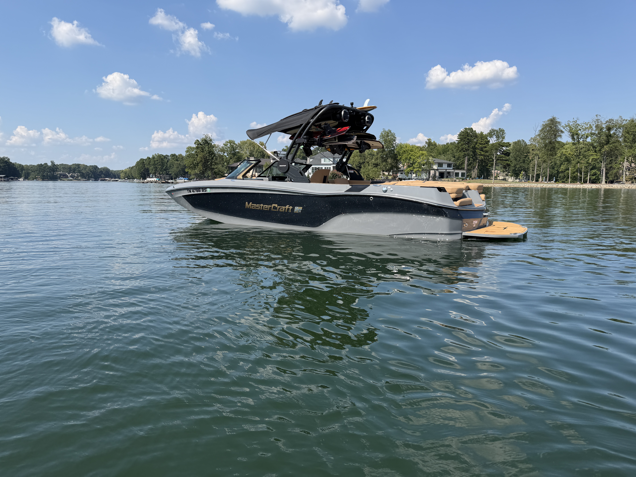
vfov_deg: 56.8
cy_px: 238
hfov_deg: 71.6
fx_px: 441
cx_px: 318
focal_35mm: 24
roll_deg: -1.1
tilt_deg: -7.1
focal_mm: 6.76
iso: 80
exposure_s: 1/3584
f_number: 1.78
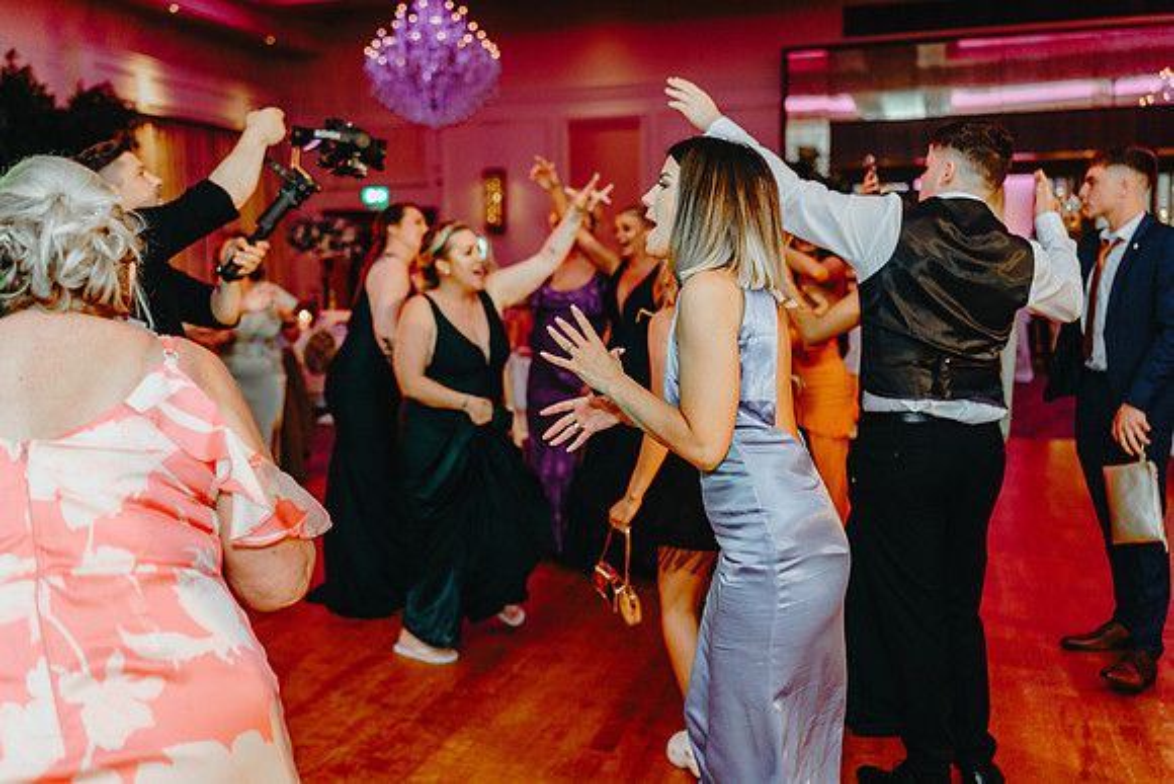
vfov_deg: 37.9
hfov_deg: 54.4
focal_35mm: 35
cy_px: 392
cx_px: 587
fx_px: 1142
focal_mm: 35
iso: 1250
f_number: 2
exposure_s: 1/250
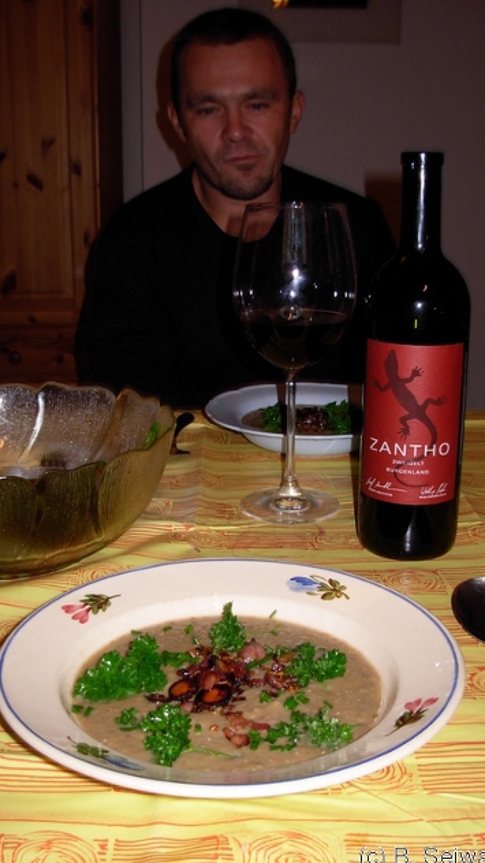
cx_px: 242
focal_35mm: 42
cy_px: 434
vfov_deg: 48.4
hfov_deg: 28.4
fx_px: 960
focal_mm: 6.3
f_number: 2.9
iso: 79
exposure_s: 1/22.6
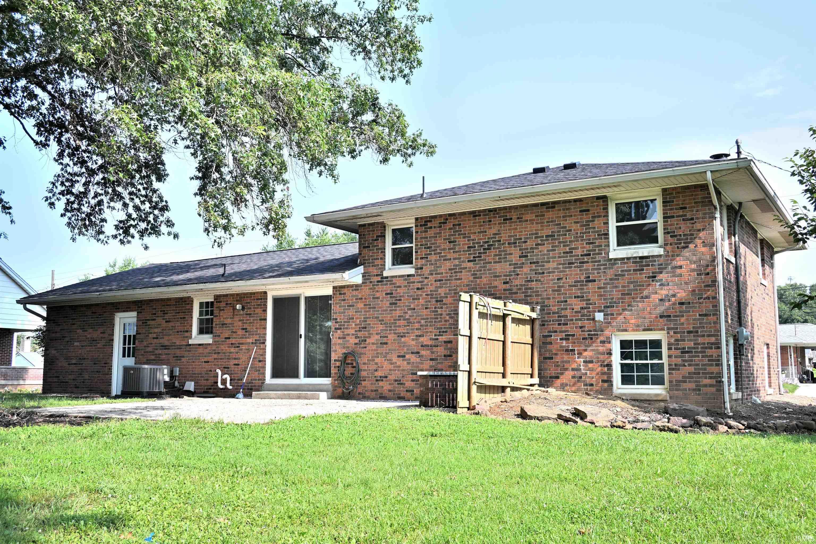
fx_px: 782
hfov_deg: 55.1
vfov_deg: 38.3
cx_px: 408
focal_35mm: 34
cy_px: 272
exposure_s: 1/320
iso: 100
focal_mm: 23
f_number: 6.3
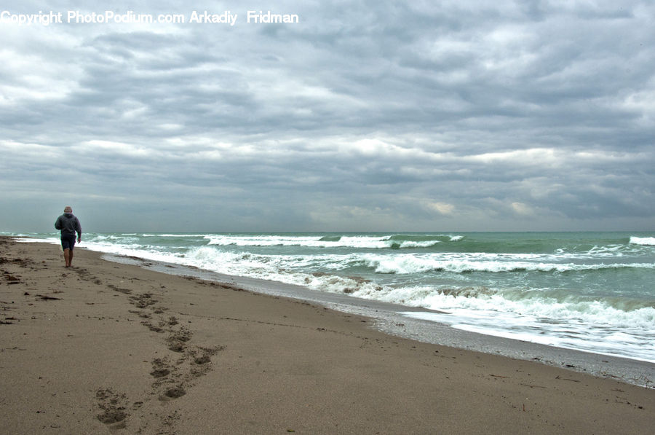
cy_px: 218
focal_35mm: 39
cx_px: 328
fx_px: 708
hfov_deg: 49.6
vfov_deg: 34.1
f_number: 16
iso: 250
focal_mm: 26
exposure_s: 1/125
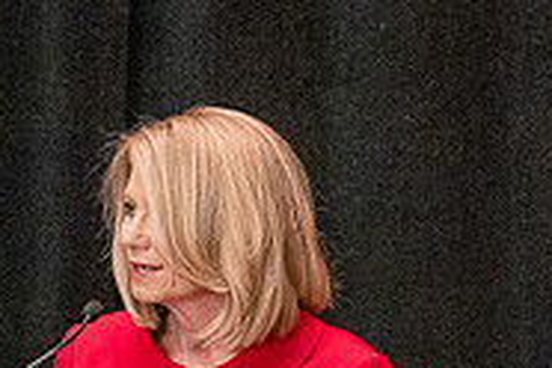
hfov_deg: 2.2
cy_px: 551
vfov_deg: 1.5
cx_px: -74
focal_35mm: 935
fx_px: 14336
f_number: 4.5
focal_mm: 200
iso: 6400
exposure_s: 1/100
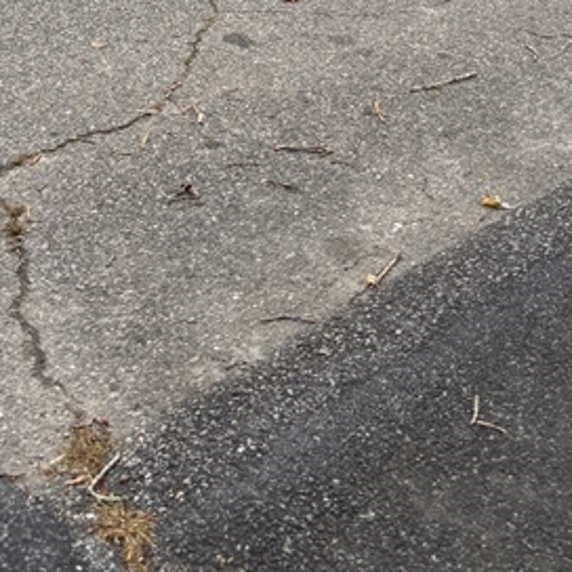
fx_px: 1215
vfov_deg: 23.3
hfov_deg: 26.3
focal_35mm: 65
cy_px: -181
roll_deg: -2.1
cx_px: 168
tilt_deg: -10.9
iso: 40
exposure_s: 1/176
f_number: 1.6
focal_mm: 5.96
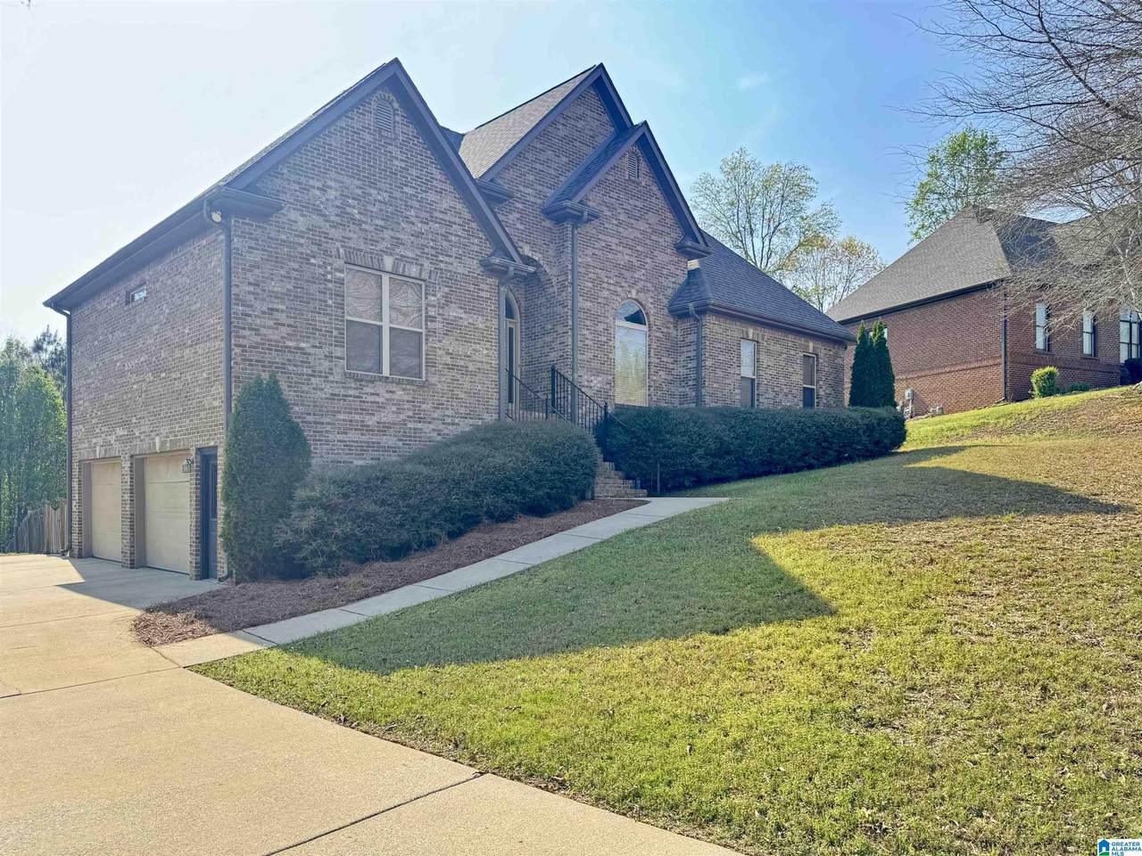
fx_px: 792
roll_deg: +0.0
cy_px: 428
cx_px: 571
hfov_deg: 71.6
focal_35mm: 24
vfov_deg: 56.8
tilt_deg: +4.7
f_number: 1.78
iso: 80
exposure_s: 1/549
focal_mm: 6.76
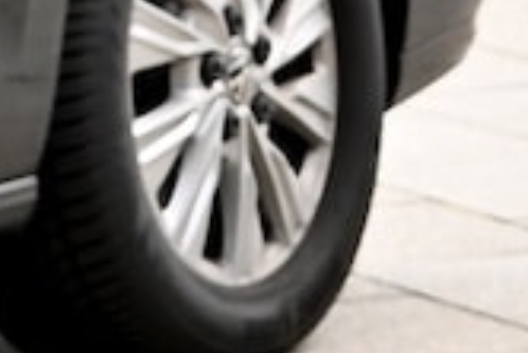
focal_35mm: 432
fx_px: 6341
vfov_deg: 3.2
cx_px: 493
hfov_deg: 4.8
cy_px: -507
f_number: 4.5
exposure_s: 1/125
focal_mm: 70
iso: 100
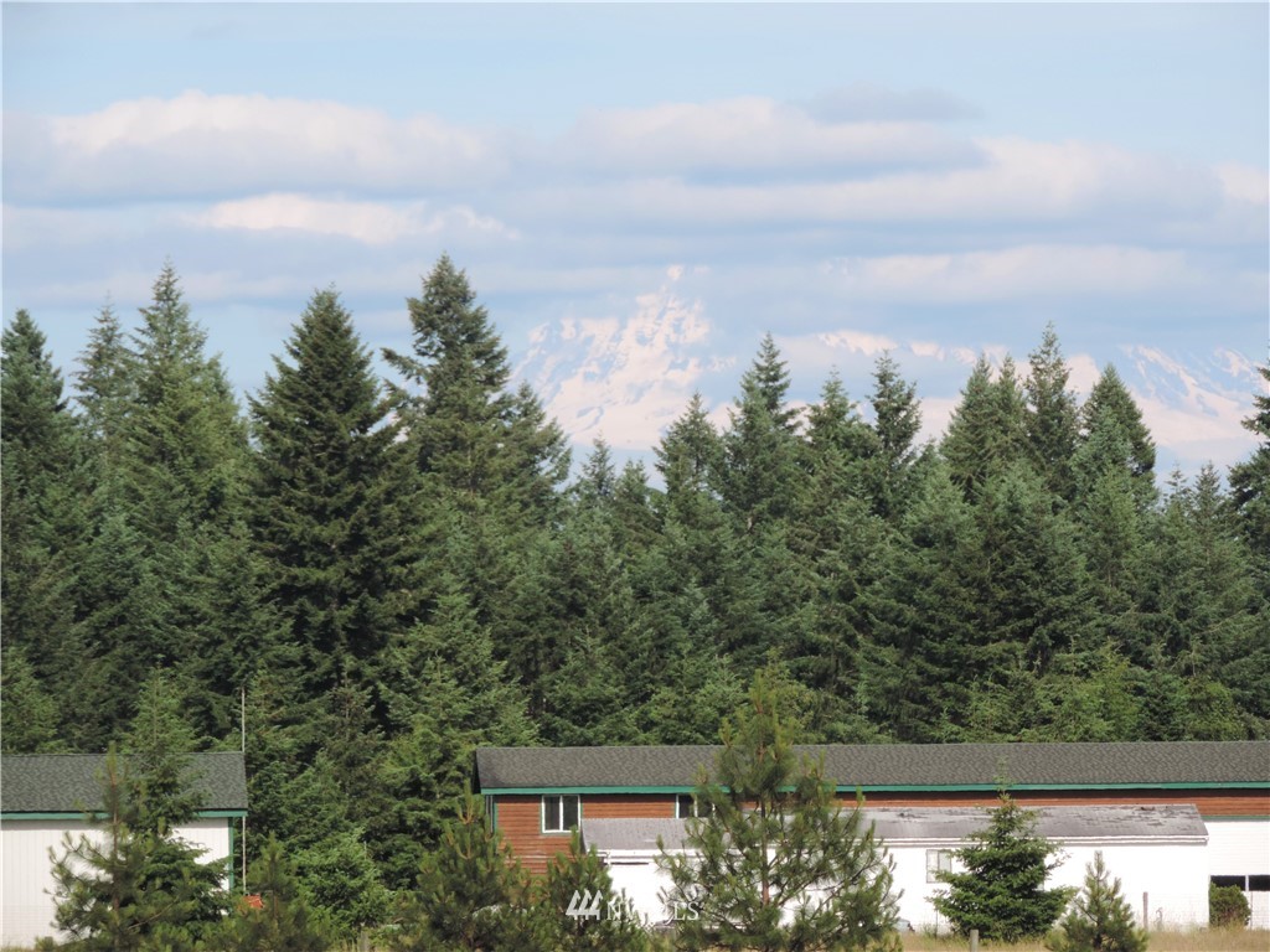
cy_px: 476
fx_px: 11006
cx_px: 635
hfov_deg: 6.6
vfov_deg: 5.0
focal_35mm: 300
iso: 160
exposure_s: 1/1000
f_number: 4.8
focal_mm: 53.5
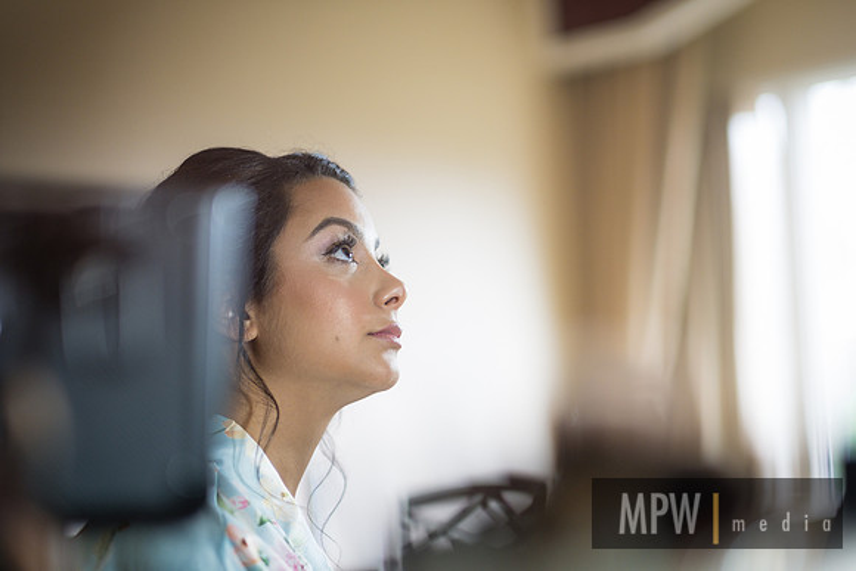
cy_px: 286
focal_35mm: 84
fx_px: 1998
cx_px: 428
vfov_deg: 16.3
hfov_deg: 24.2
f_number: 1.2
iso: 320
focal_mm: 56
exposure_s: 1/125
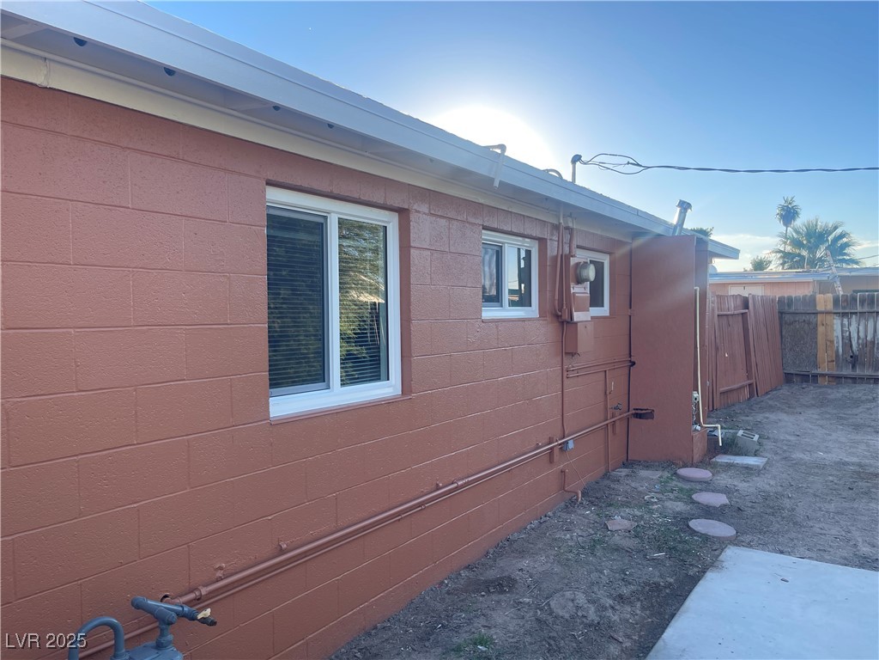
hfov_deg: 69.4
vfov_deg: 54.9
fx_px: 635
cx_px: 440
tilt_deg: -2.1
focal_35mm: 25
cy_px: 330
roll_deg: +0.3
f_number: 1.6
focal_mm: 5.1
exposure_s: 1/745
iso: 32
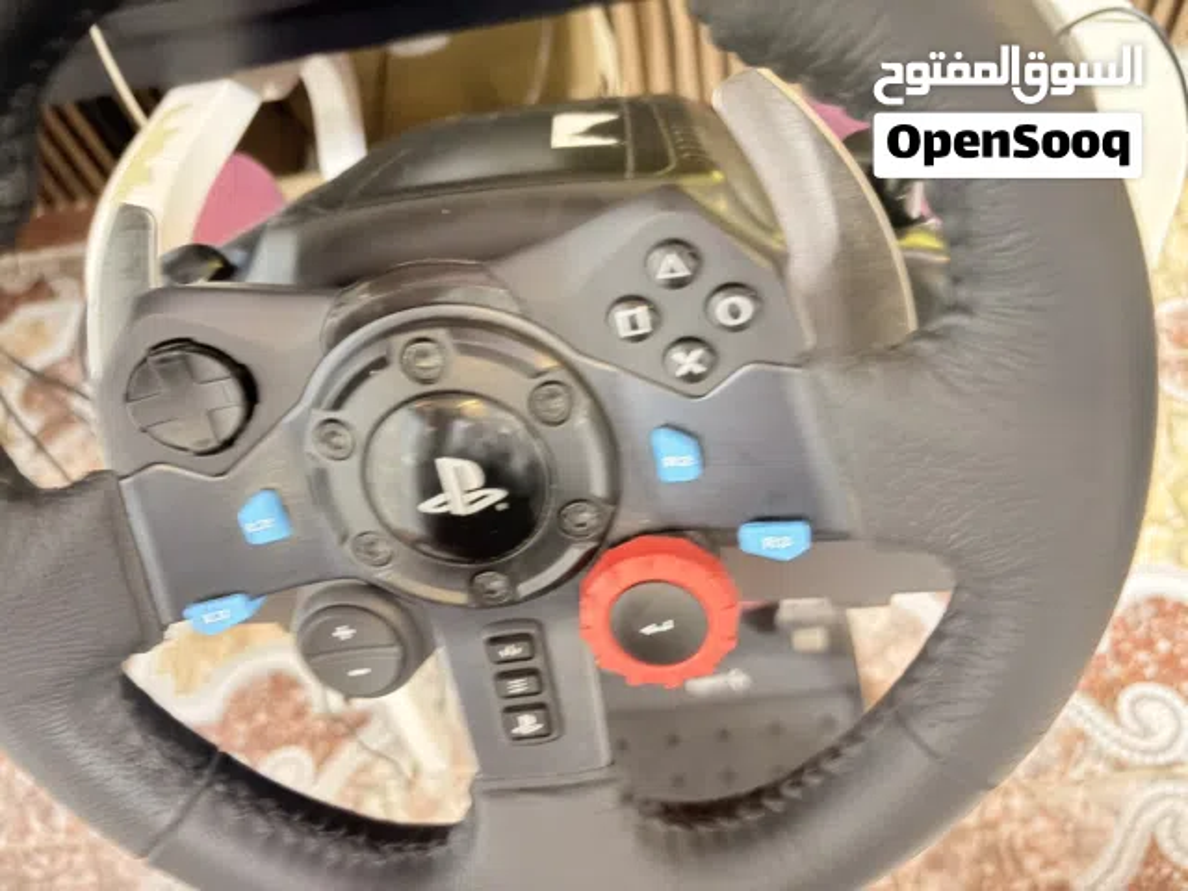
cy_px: 446
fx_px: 892
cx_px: 594
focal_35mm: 26
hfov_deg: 67.3
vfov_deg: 53.1
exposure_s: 1/9
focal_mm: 5.96
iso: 800
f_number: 1.6
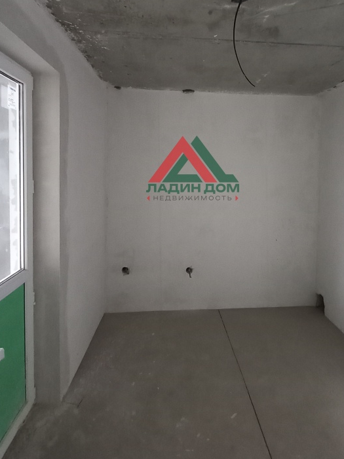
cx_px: 193
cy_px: 168
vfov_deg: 82.9
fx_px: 252
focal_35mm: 19
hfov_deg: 68.4
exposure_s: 1/14.3
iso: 500
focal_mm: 1.42
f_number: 2.2
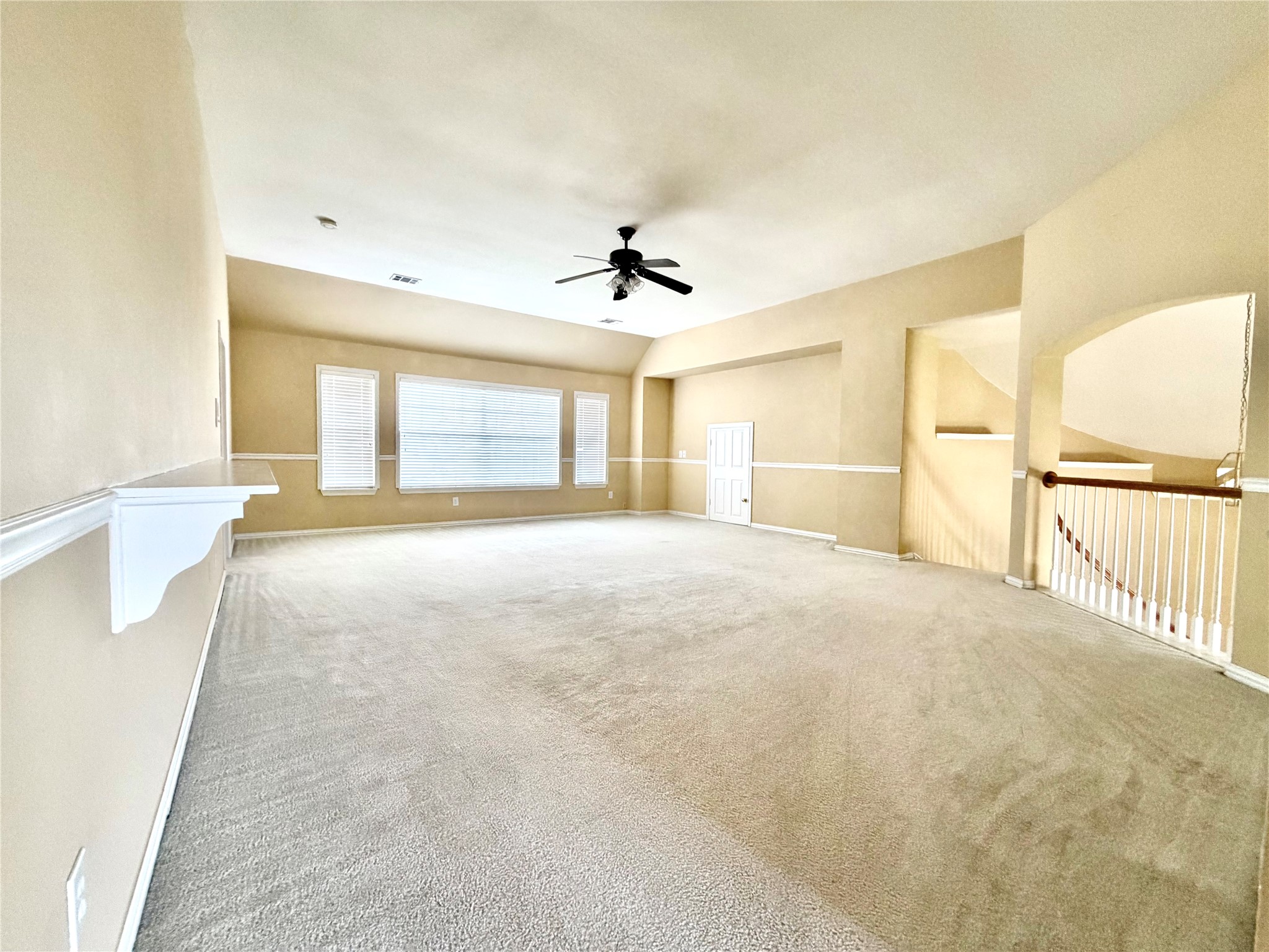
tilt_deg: -3.5
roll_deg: -0.3
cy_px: 476
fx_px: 513
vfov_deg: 85.7
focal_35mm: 14
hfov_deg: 102.1
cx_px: 634
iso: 320
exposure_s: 1/90
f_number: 2.2
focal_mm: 2.22
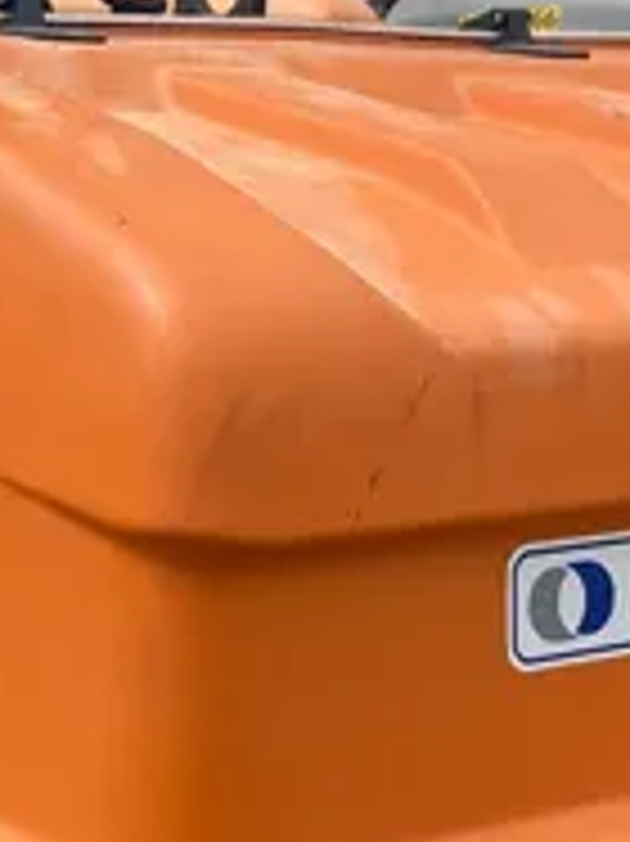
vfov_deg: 19.2
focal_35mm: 102
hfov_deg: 14.5
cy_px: 547
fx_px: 2478
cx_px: 288
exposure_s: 1/2141
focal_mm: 4.25
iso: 32
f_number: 1.8
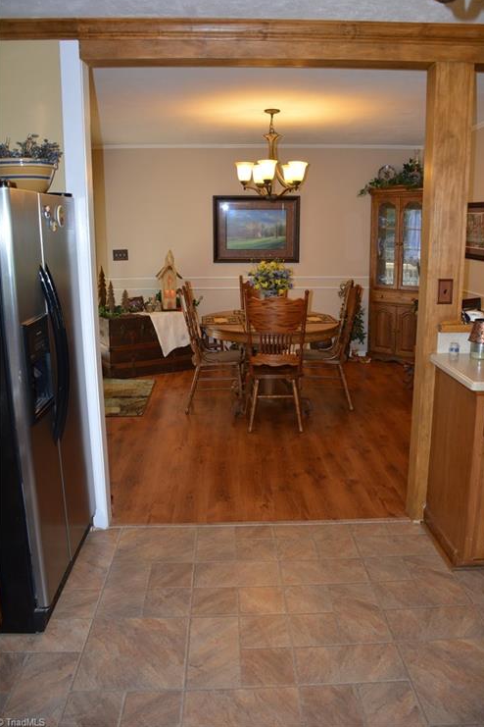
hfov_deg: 46.4
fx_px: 565
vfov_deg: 65.5
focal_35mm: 28
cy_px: 352
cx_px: 246
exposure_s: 1/60
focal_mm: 18
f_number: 3.5
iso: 500
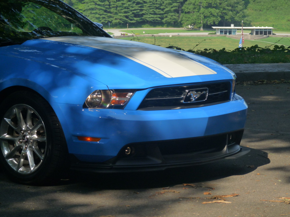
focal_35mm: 176
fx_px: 1474
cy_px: 108
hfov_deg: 11.2
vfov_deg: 8.4
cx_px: 145
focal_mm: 31.2
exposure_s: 1/250
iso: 160
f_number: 4
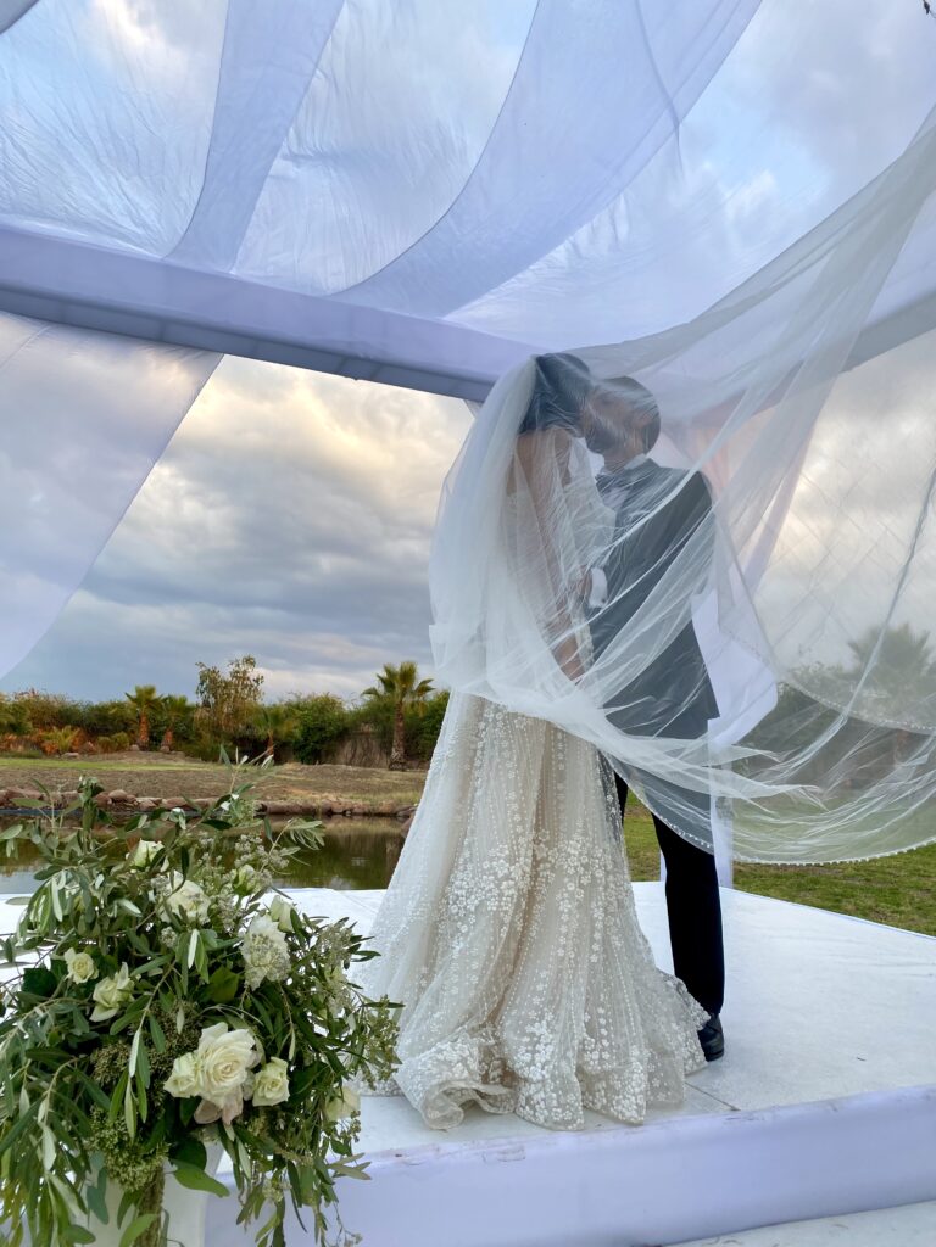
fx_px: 937
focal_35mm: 26
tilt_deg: +9.7
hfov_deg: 53.1
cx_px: 468
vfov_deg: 67.3
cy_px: 624
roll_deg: -2.7
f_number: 1.8
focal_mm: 4.25
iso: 32
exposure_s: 1/163
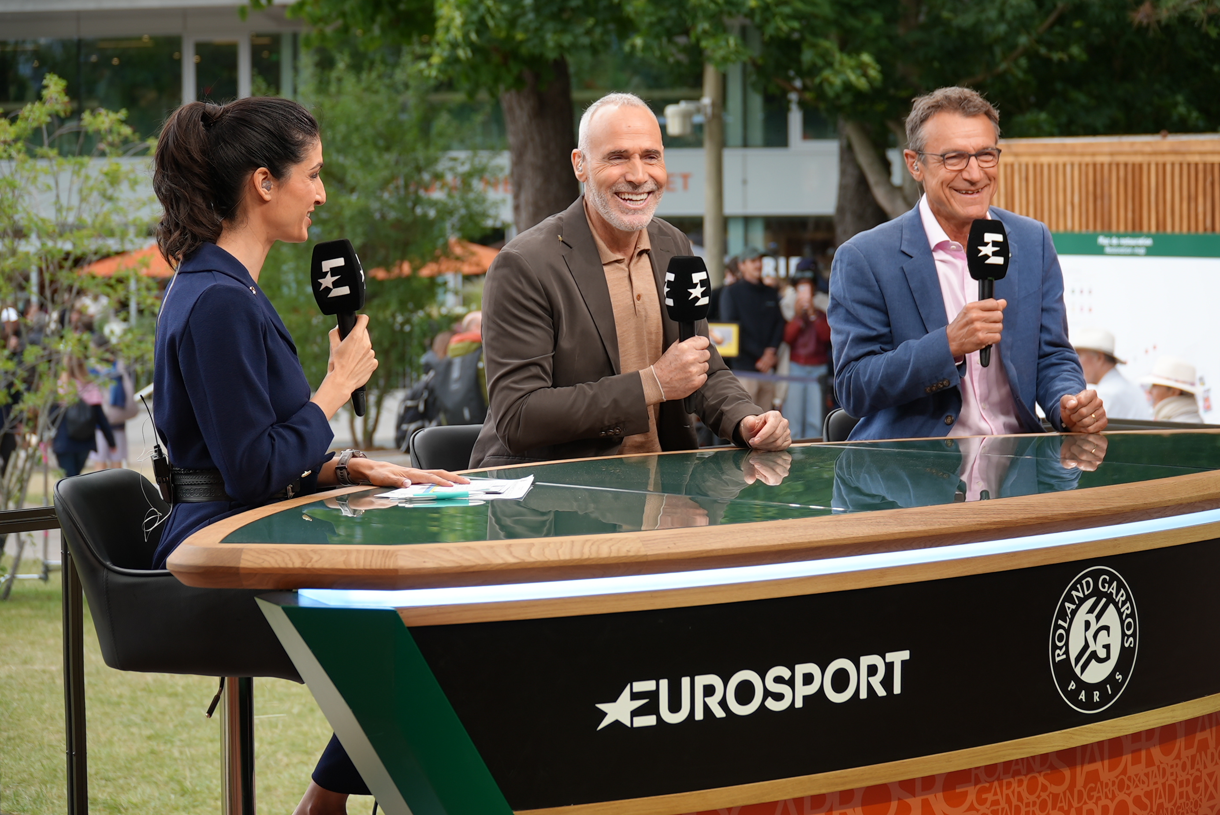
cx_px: 610
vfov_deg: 16.7
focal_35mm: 82
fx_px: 2780
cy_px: 408
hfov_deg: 24.8
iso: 80
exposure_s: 1/160
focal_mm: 55
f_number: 4
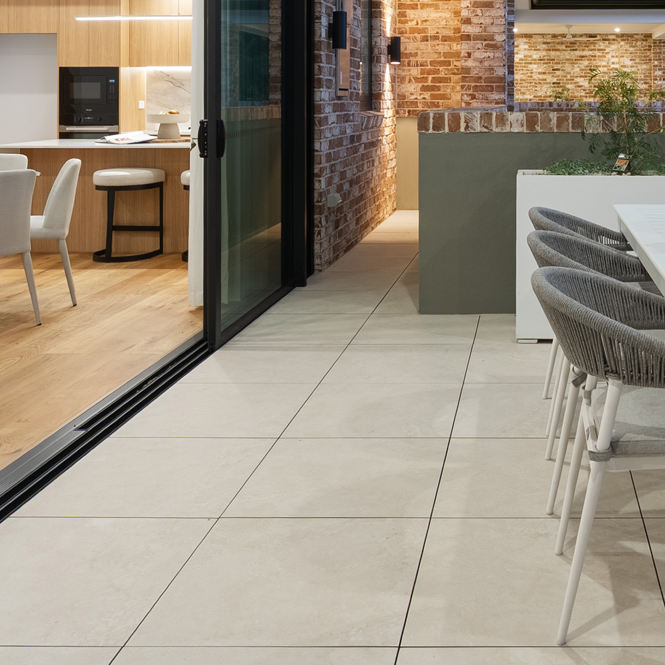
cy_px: 106
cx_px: 474
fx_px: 848
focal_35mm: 39
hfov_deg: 41.9
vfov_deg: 40.5
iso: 200
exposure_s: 1/2.5
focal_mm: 16
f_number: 8
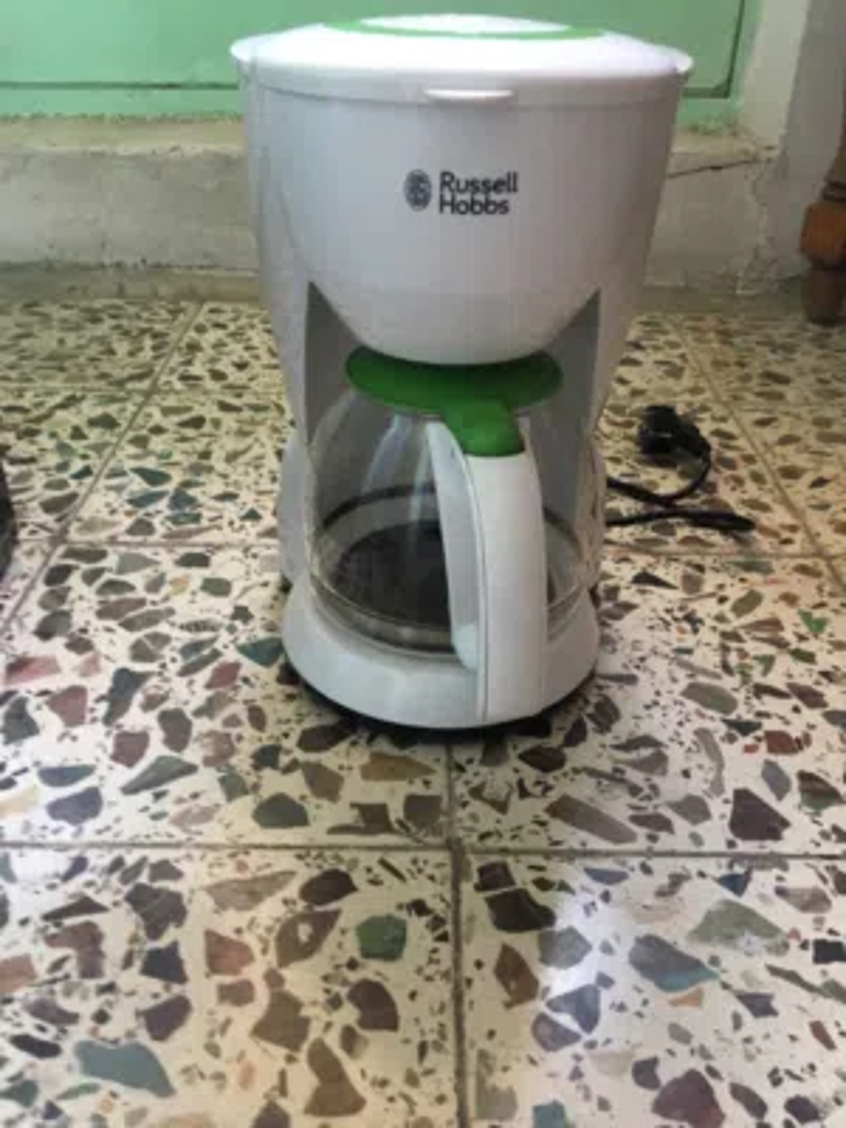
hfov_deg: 48.2
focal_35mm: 29
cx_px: 423
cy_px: 564
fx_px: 945
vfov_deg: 61.7
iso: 200
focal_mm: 4.15
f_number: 2.2
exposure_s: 1/20
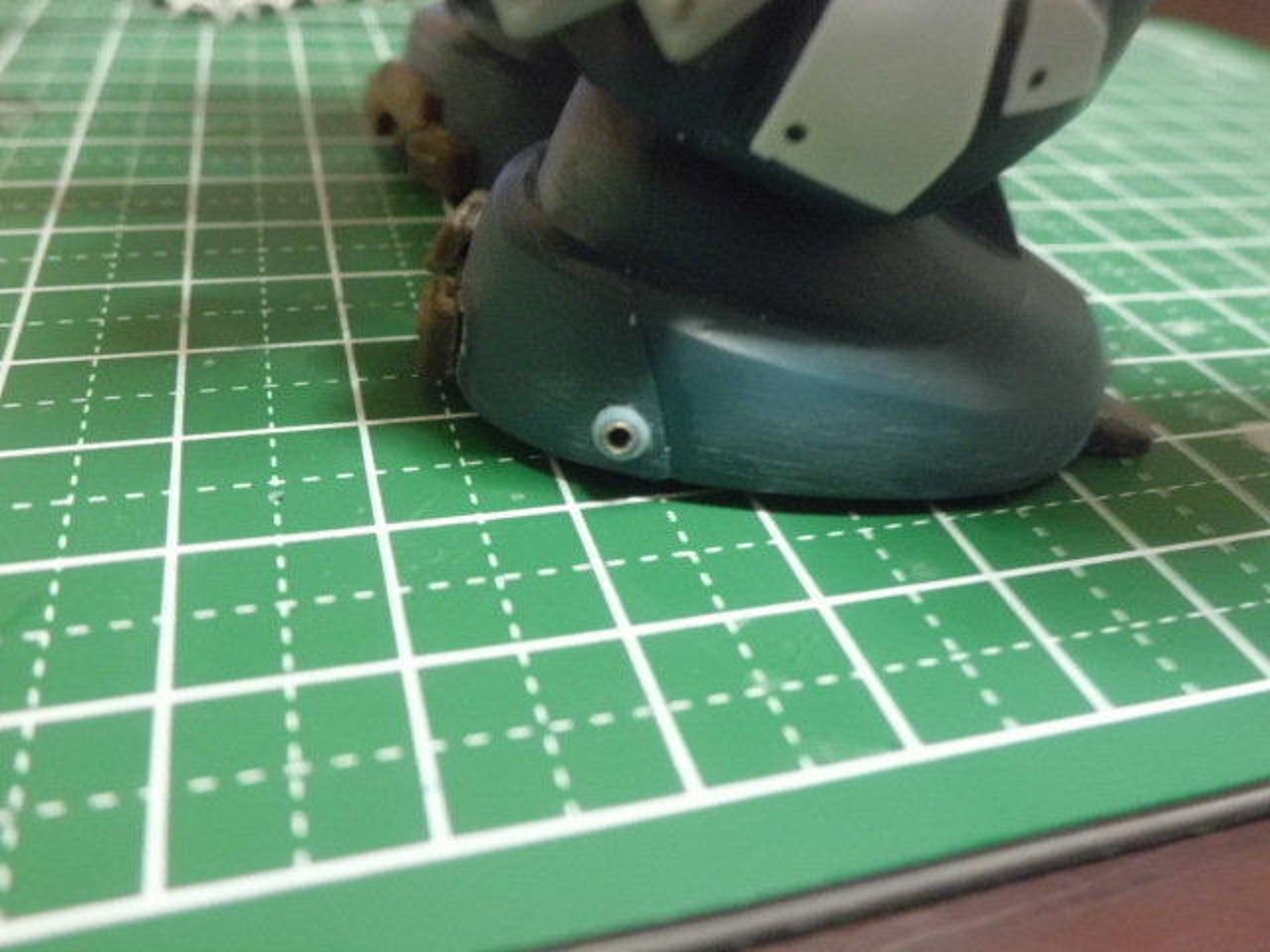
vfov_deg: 45.4
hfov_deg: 58.4
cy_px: 476
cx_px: 635
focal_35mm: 31
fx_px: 1137
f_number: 2.9
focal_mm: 5.5
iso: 400
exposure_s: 1/5
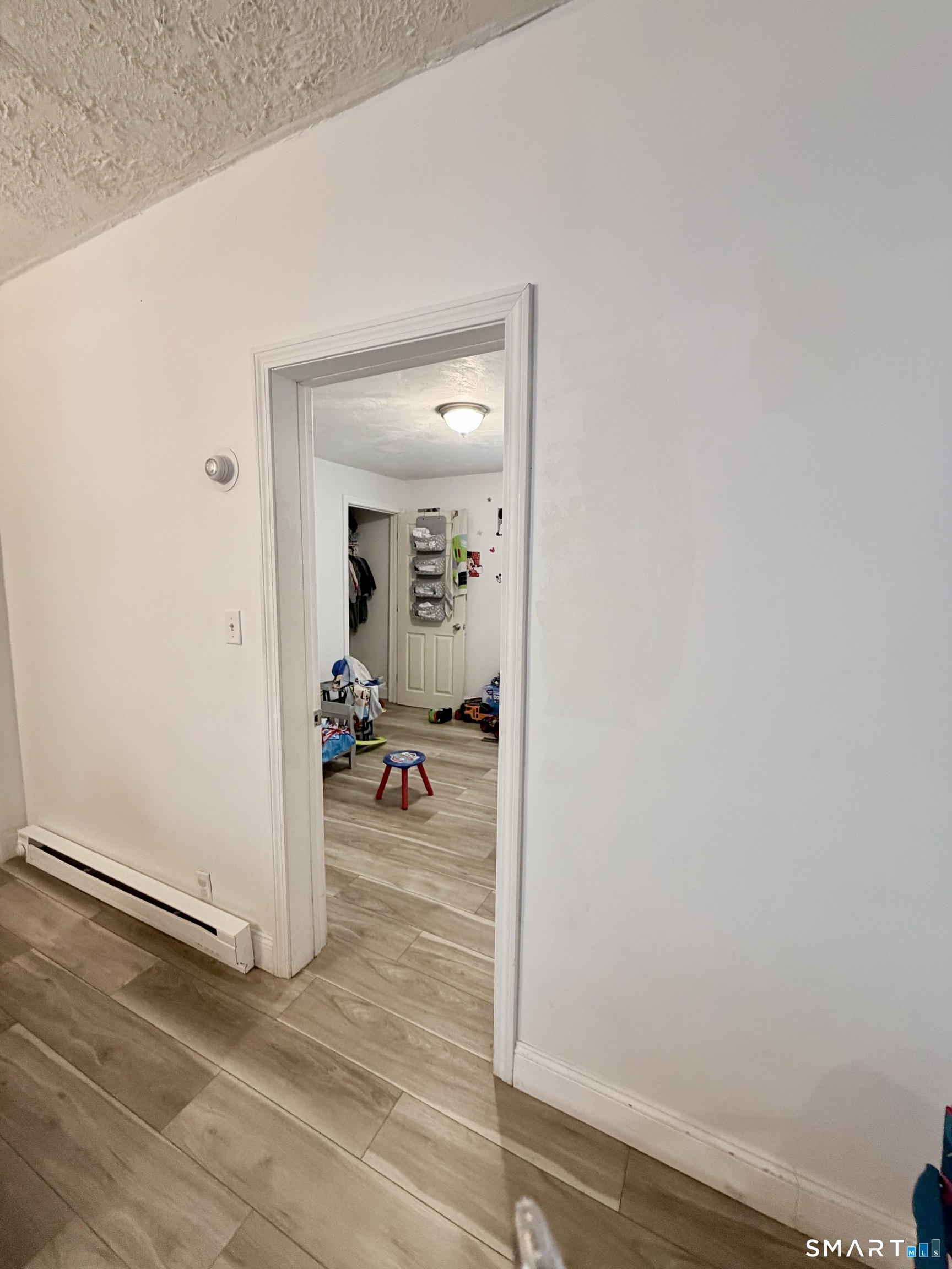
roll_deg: -1.3
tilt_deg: -5.8
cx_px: 476
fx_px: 513
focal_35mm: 14
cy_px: 634
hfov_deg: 85.7
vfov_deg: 102.1
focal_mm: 2.22
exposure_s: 1/60
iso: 400
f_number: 2.2
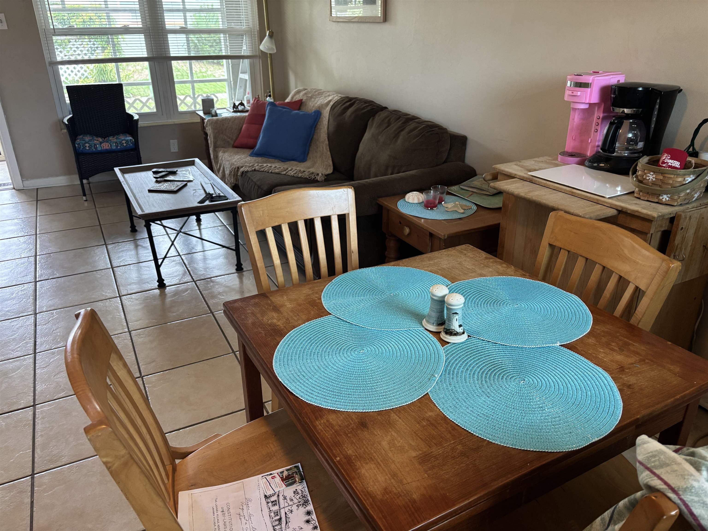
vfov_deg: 53.1
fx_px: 532
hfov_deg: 67.3
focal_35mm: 26
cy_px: 266
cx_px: 354
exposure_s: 1/41
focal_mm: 5.96
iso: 200
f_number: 1.6
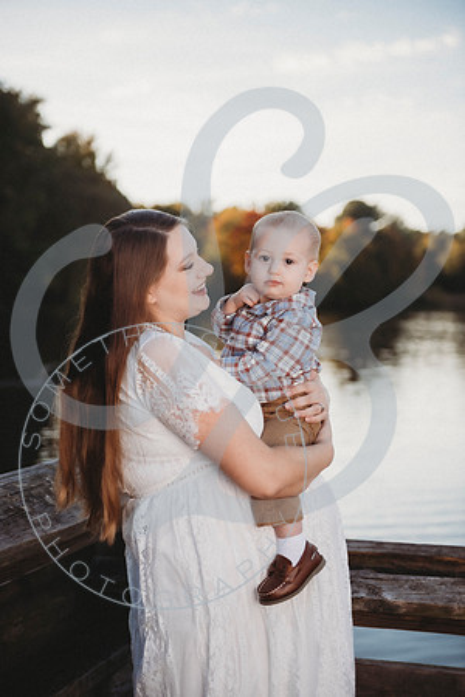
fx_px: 1162
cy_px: 348
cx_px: 232
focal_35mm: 60
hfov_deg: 22.6
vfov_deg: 33.4
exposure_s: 1/500
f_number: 2.8
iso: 100
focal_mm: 60
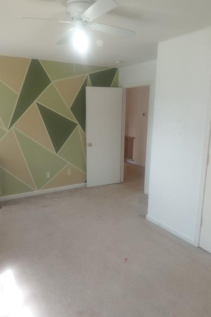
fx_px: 237
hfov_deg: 47.7
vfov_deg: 67.4
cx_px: 89
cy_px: 162
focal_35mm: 27
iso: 100
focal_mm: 4.69
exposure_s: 1/120
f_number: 1.8
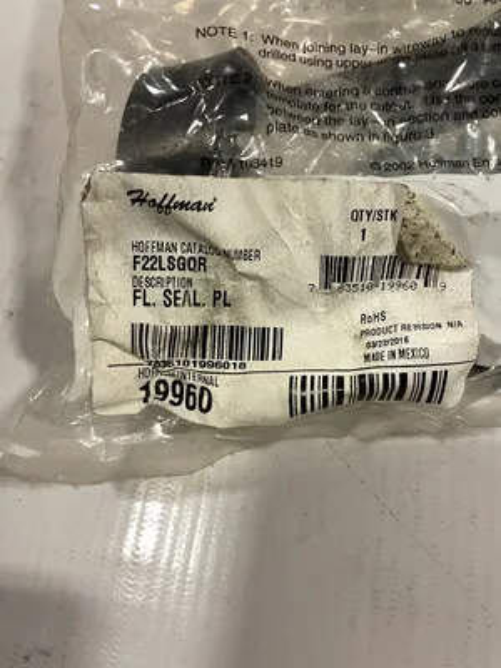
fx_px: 502
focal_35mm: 26
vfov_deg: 67.3
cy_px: 334
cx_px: 250
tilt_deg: -66.9
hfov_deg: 53.1
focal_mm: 4.2
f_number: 1.6
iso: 200
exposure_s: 1/60
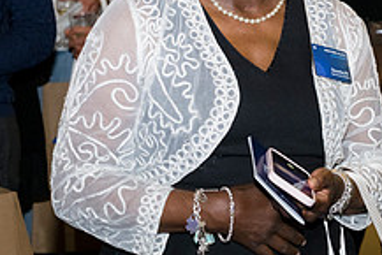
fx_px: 1444
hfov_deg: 15.0
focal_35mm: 136
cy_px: 64
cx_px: 255
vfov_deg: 10.1
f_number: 4
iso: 1250
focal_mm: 51
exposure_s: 1/60
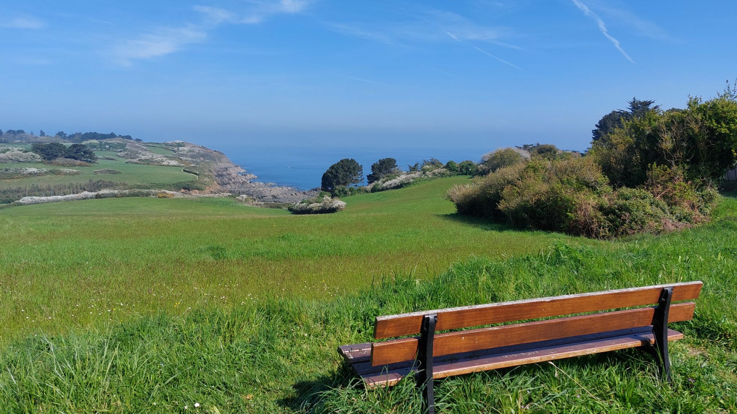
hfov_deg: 67.9
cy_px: 165
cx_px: 370
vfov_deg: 41.3
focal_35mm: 28
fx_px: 547
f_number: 1.8
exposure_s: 1/1188
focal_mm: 5.23
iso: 25
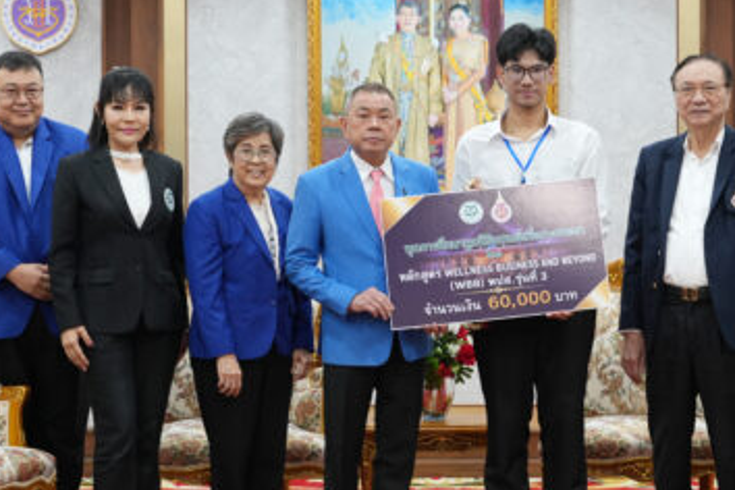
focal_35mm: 105
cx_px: 380
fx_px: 2144
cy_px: 224
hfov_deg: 19.5
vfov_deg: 13.0
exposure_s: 1/125
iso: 2000
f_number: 4.5
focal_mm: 62
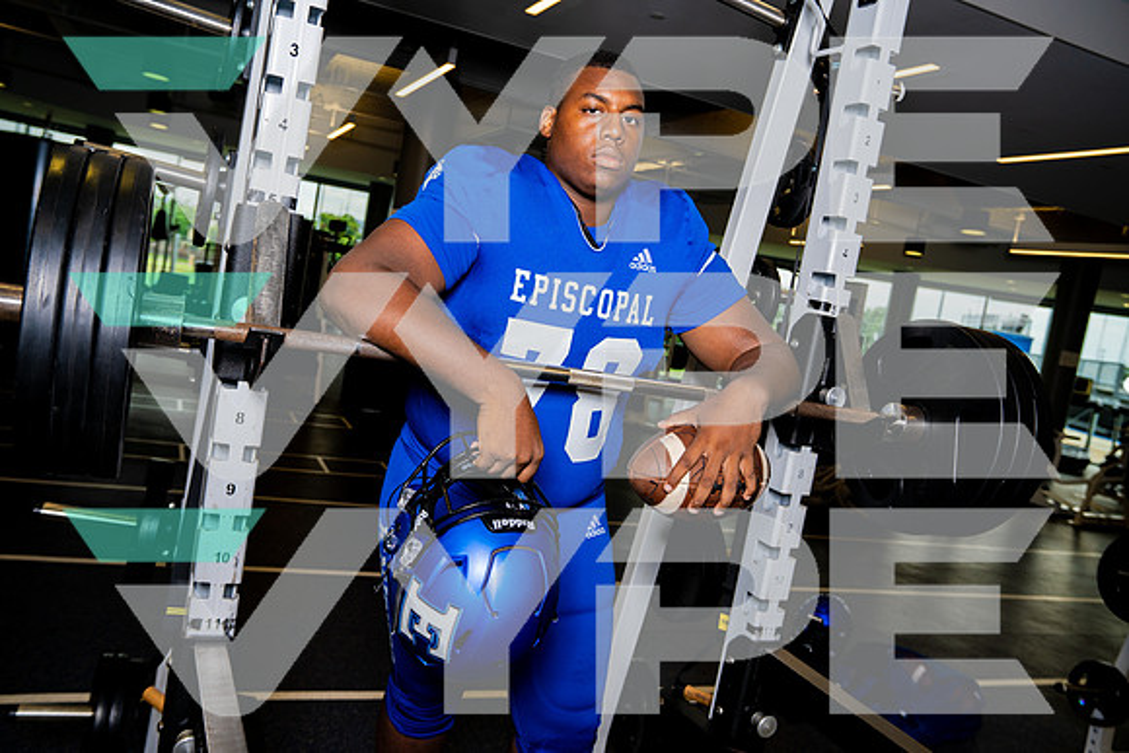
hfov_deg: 63.6
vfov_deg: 45.0
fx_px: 910
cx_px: 564
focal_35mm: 29
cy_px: 376
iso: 200
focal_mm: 29
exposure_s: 1/250
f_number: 5
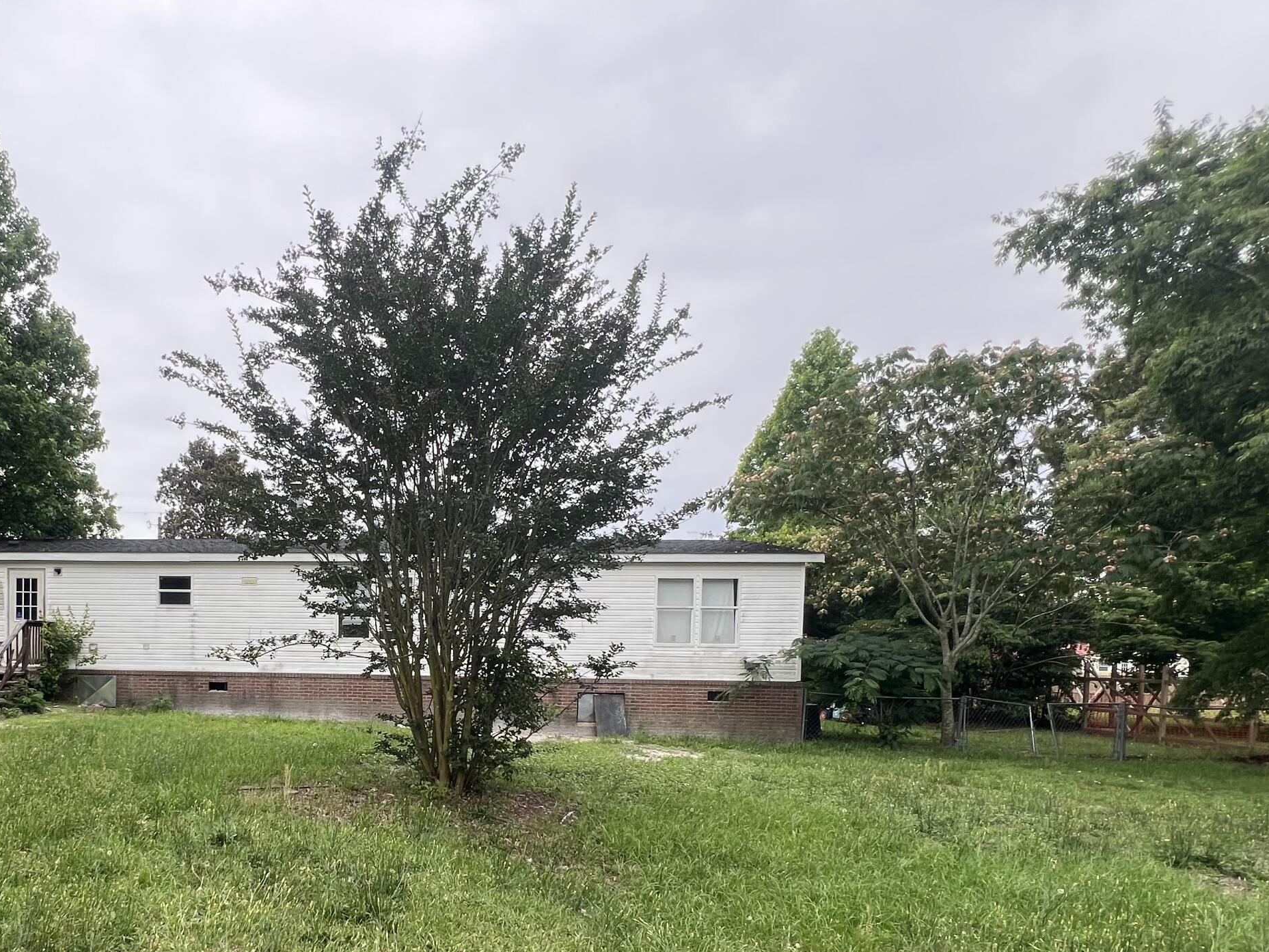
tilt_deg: -3.0
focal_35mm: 21
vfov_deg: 60.8
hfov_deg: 74.3
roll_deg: -1.5
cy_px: 686
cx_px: 344
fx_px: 770
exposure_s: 1/227
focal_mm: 1.57
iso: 32
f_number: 1.8
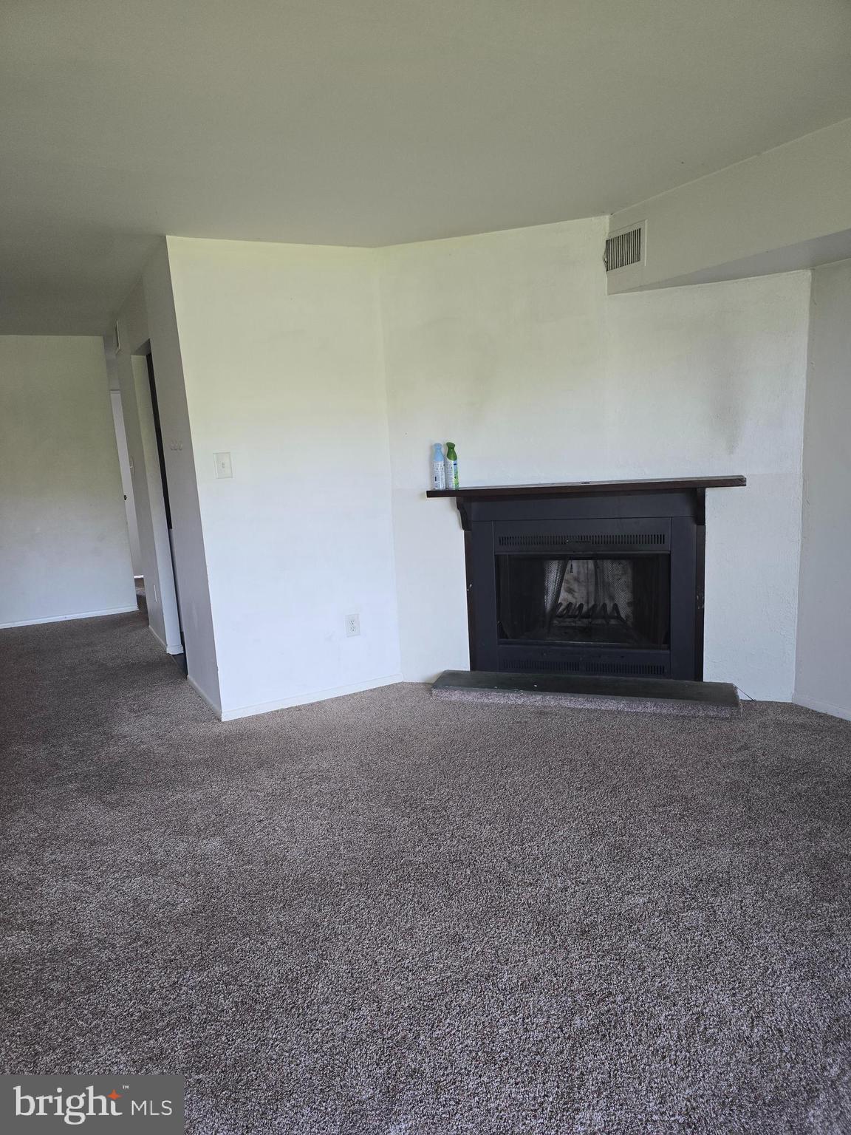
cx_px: 426
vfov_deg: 73.9
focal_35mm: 23
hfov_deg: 58.9
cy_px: 568
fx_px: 754
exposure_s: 1/120
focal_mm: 6.3
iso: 320
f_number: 1.7
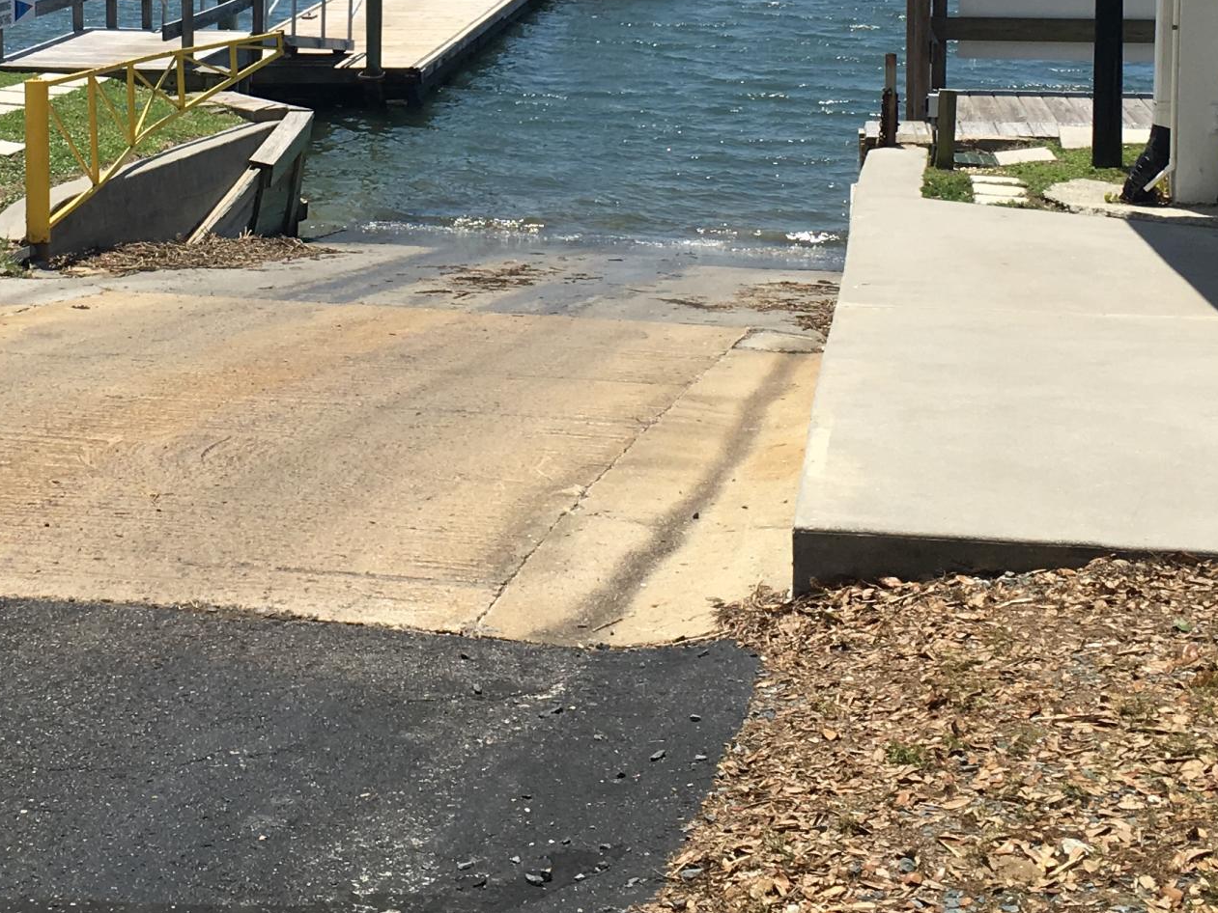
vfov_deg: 20.5
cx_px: 389
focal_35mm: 69
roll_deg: +0.7
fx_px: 2428
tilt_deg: -3.6
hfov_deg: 28.0
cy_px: -35
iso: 25
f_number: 2.2
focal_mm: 4.15
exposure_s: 1/2079
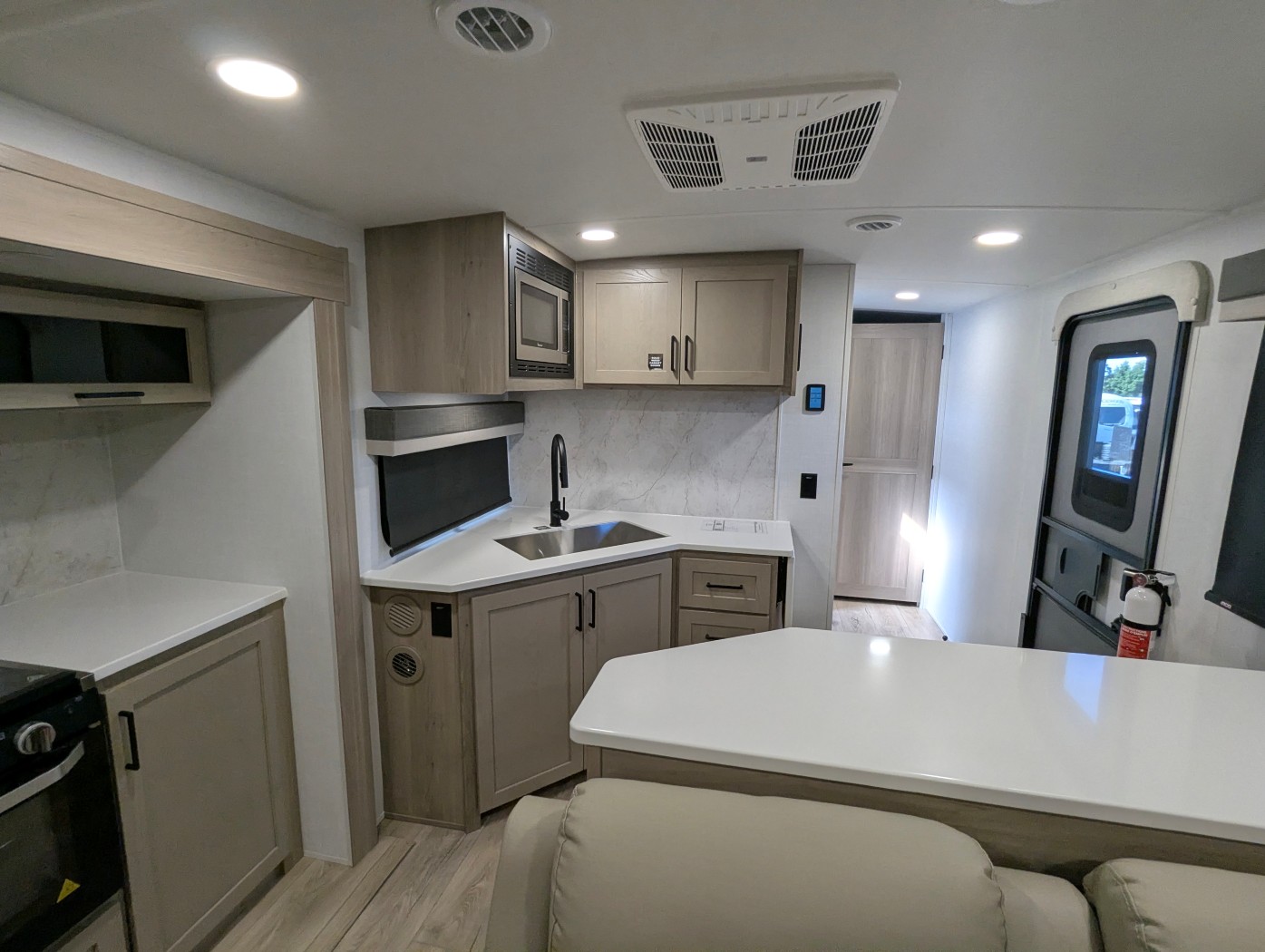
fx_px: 585
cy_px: 476
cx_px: 632
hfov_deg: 94.4
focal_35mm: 16
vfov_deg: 78.2
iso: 238
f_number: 2.2
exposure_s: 1/151
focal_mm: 2.35
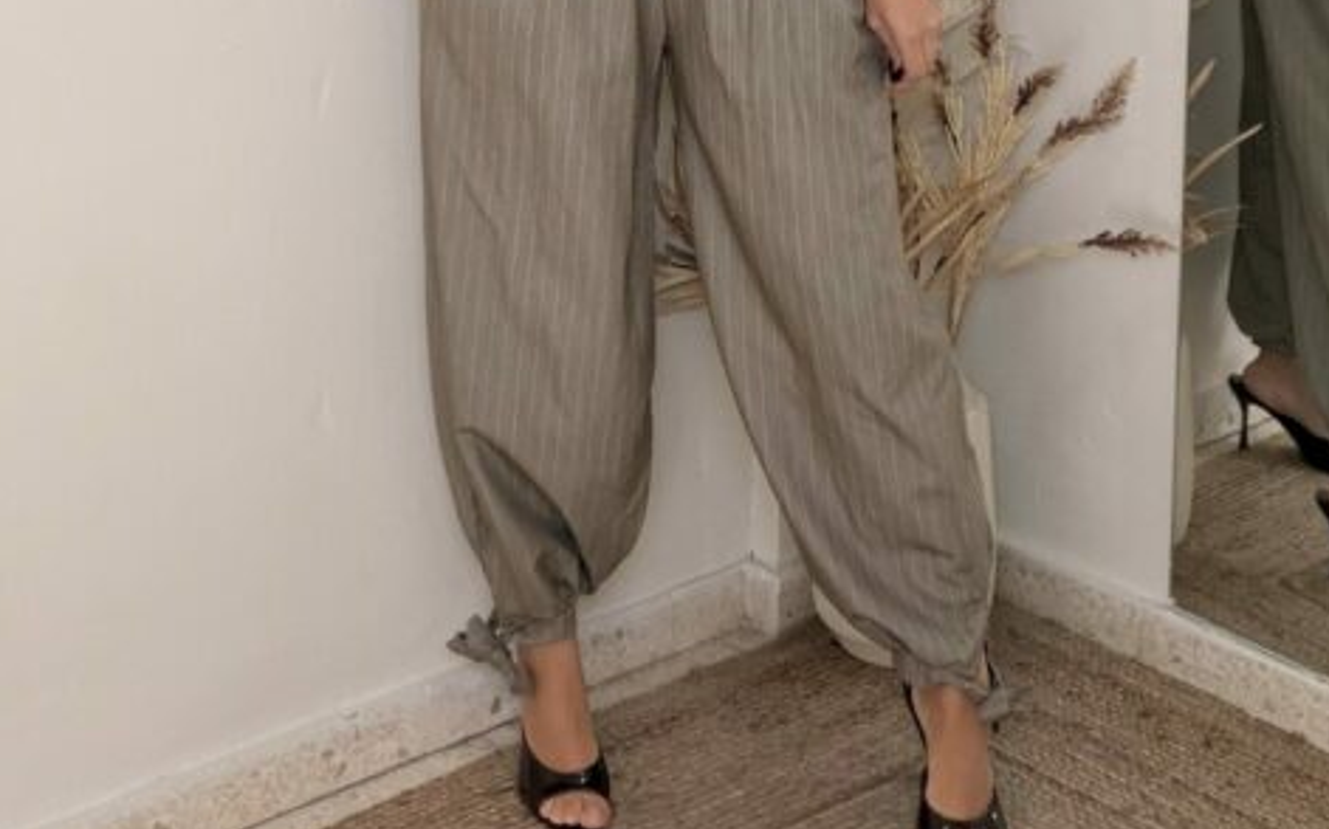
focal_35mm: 54
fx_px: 1955
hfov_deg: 37.5
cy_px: -172
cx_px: 615
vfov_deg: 22.1
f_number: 1.9
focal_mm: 2.71
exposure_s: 1/60
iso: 80
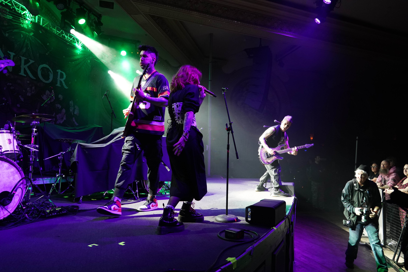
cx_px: 204
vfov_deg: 53.1
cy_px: 136
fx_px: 272
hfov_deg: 73.7
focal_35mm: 24
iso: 5000
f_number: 4
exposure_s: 1/160
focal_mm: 24
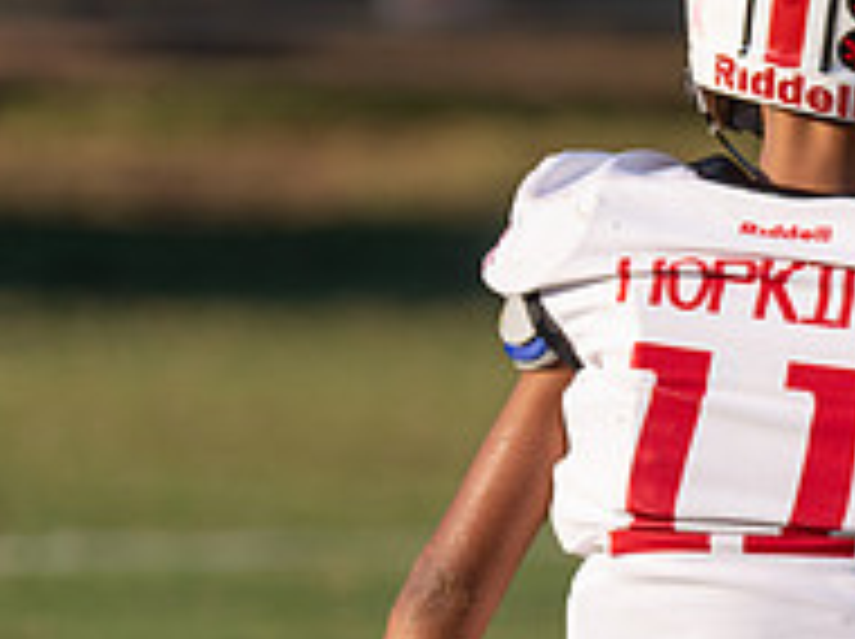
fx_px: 10928
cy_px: 313
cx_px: 1349
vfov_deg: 3.3
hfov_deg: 4.4
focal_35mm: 443
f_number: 2.8
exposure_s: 1/1600
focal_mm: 125
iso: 100
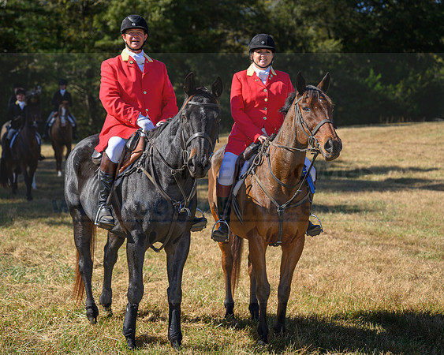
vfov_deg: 18.3
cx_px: 214
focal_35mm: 84
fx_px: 1102
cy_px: 189
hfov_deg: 22.8
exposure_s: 1/500
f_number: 3.5
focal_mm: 70
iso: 64
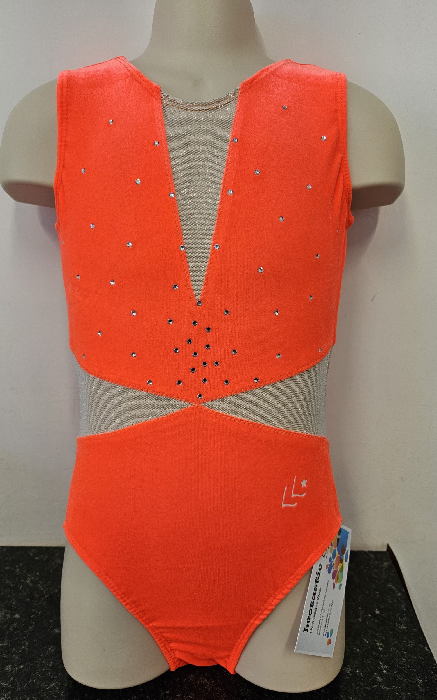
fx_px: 477
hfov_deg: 49.3
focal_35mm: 25
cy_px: 352
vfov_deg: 72.6
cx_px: 219
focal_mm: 5.4
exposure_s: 1/100
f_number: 1.8
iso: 50
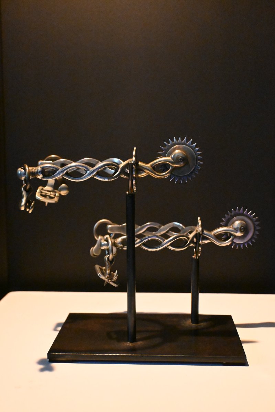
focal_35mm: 46
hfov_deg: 29.4
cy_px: 206
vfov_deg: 43.0
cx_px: 138
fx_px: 524
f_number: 4.8
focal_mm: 30.5
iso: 12800
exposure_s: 1/60
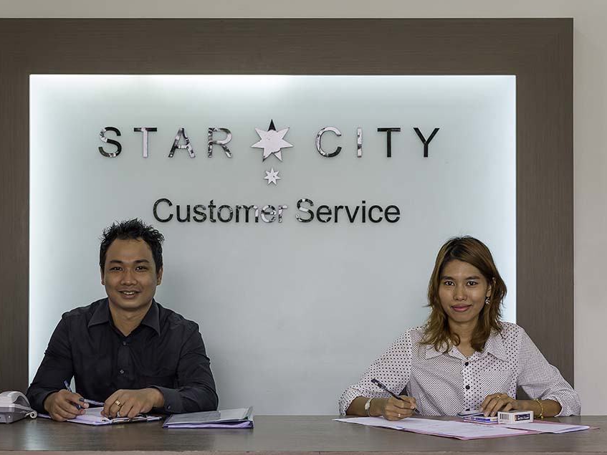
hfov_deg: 31.7
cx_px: 278
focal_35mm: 61
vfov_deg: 24.0
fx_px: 1069
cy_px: 228
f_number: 6.3
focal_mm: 56
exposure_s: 1/80
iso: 800
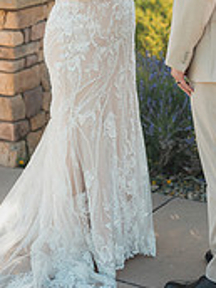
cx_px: 142
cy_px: -5
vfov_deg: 15.3
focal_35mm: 126
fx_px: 1048
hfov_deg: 11.8
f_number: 1.4
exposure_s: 1/1250
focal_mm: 50
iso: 50
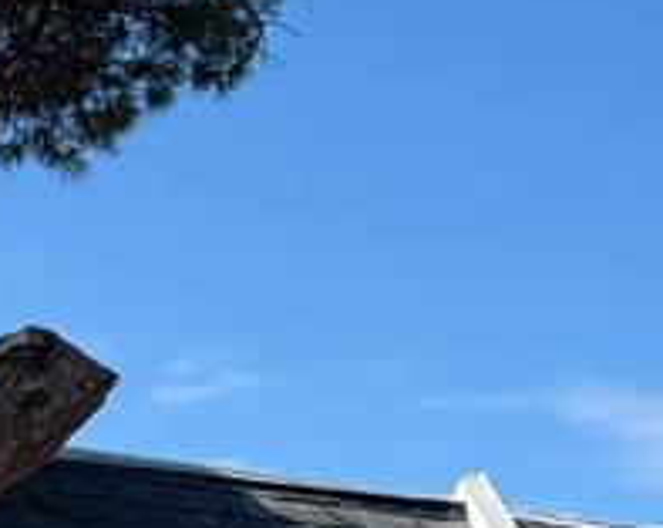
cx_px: -737
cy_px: 642
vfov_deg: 14.8
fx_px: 1959
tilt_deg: +9.6
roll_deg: -4.0
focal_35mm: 100
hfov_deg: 14.9
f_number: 2.2
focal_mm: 2.22
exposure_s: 1/770
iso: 25
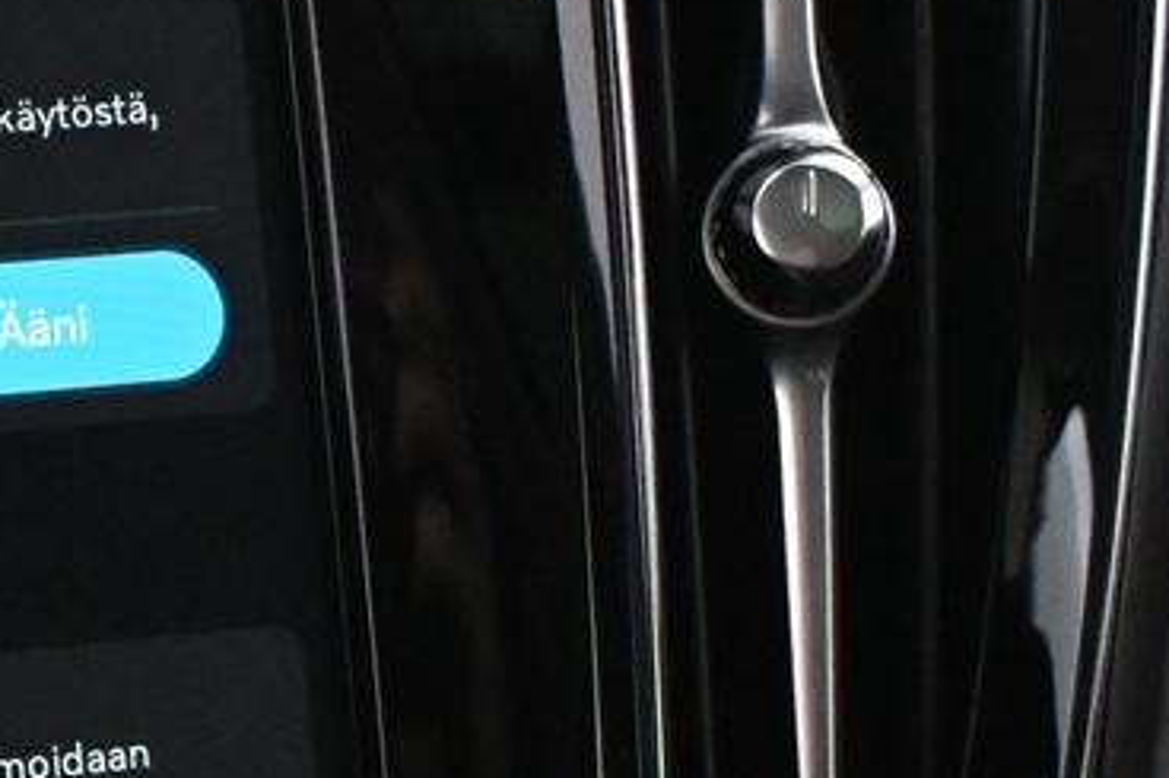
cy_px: 397
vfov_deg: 6.9
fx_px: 6426
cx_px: -683
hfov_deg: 10.0
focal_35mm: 198
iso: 6400
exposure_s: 1/60
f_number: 4.8
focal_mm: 30
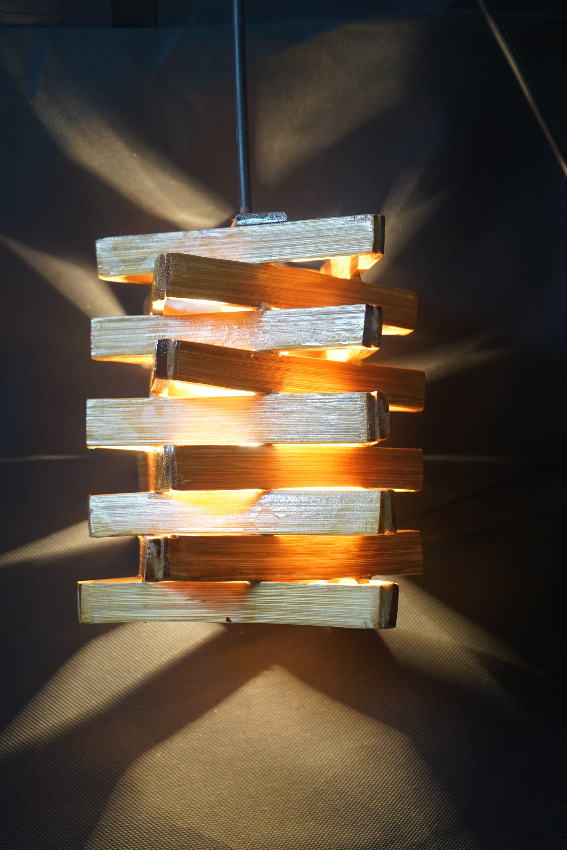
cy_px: 425
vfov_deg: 35.6
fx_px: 1323
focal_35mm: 56
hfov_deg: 24.2
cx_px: 284
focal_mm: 56
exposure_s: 1/60
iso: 1000
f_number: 5
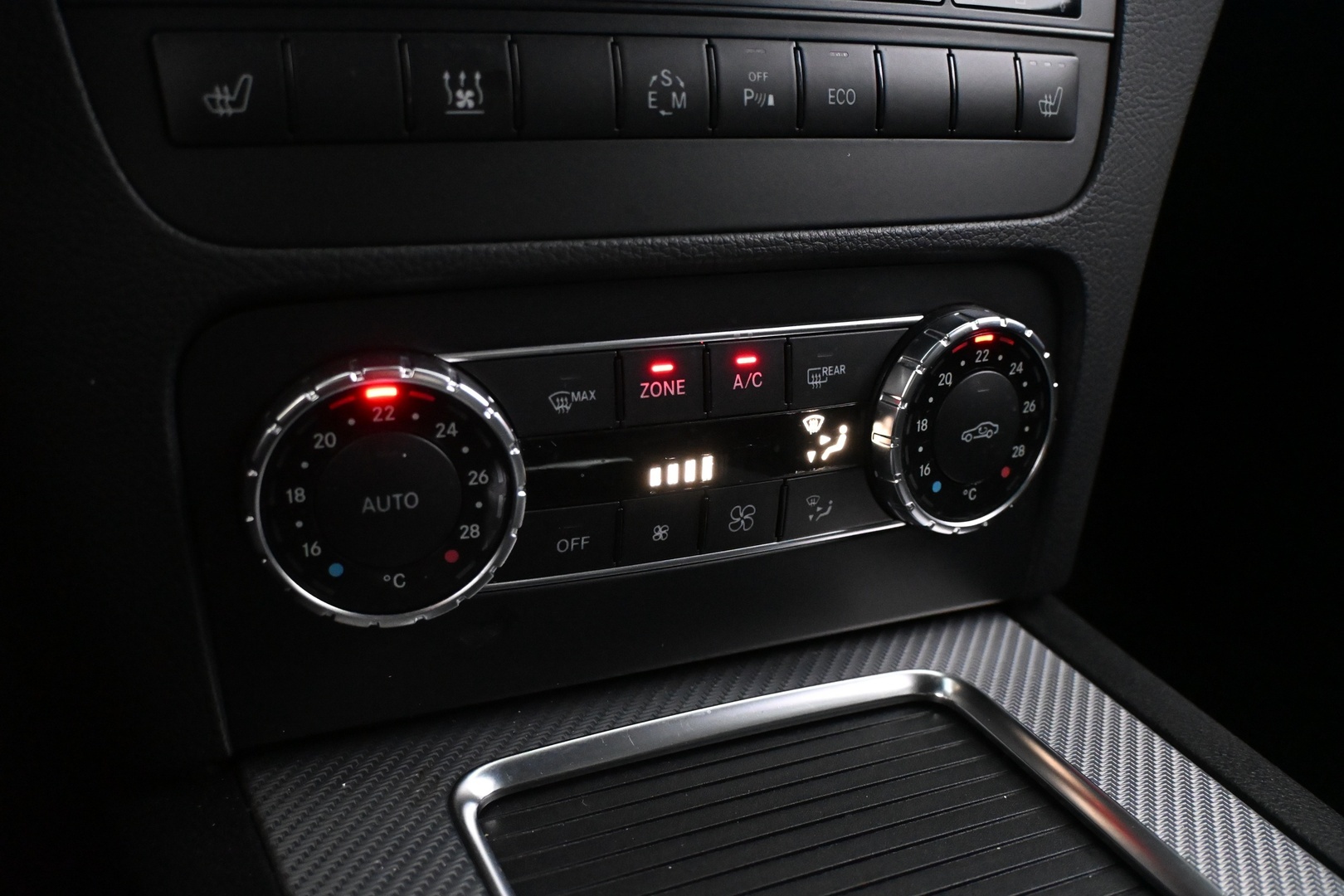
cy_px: 448
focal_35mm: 32
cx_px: 672
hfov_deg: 59.5
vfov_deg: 41.7
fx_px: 1176
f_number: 4
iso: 7200
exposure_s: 1/30
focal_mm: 21
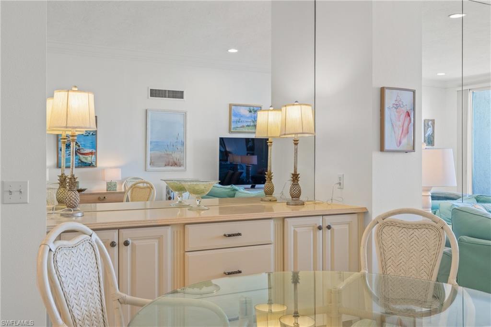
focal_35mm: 36
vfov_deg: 36.8
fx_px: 491
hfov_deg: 53.1
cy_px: 164
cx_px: 246
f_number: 5
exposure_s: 1/5
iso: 125
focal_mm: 24
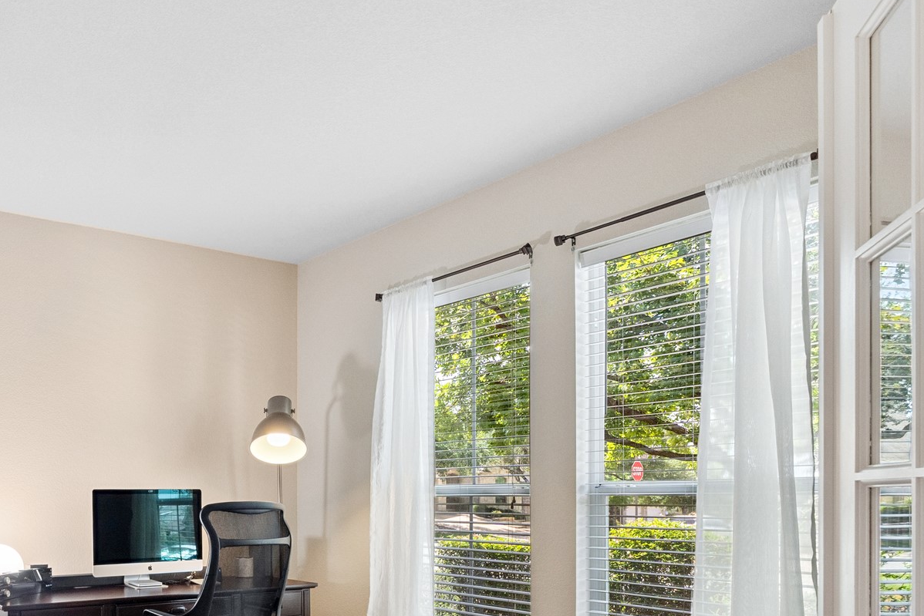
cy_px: 514
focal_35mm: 29
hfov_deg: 59.1
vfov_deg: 42.4
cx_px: 195
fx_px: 744
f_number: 8
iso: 1600
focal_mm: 16
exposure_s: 1/40
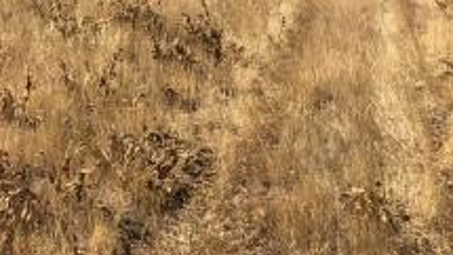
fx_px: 1129
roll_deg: +2.2
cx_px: 29
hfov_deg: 22.1
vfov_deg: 11.9
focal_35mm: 94
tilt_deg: +1.0
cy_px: -204
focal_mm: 3.99
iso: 20
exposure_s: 1/2825
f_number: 1.8
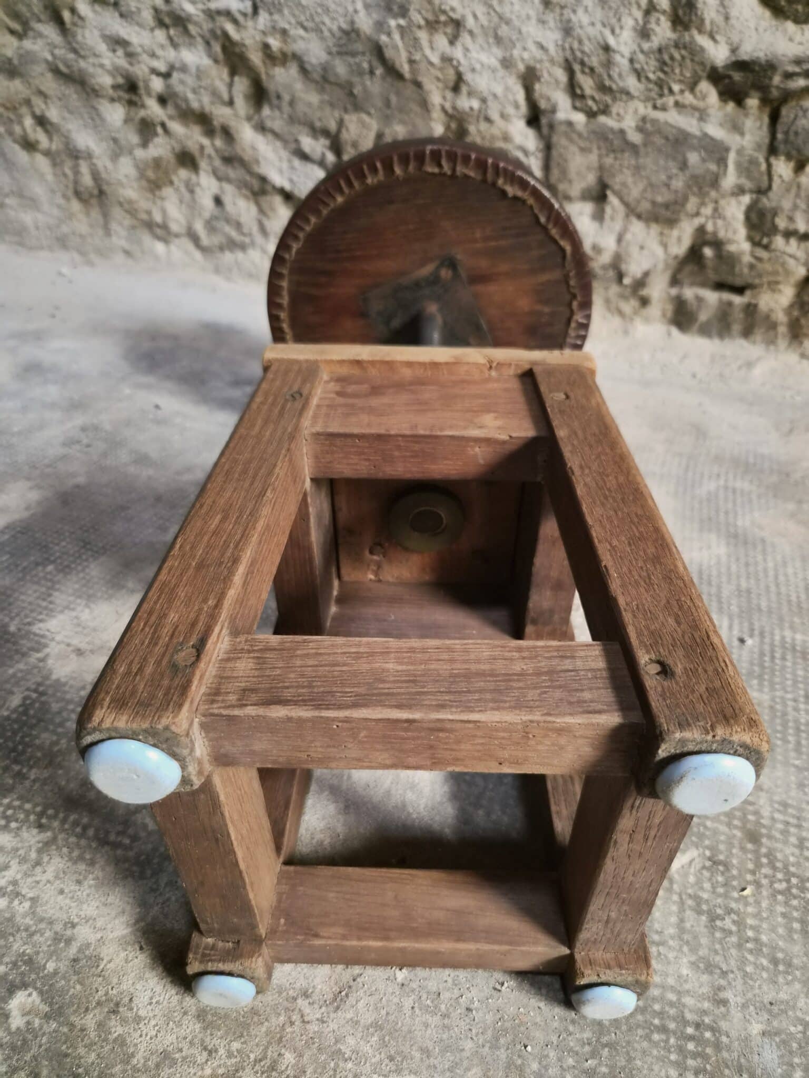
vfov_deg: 73.9
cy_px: 539
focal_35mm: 23
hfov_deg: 58.9
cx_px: 404
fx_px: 717
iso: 2000
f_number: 1.8
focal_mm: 5.4
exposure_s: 1/100
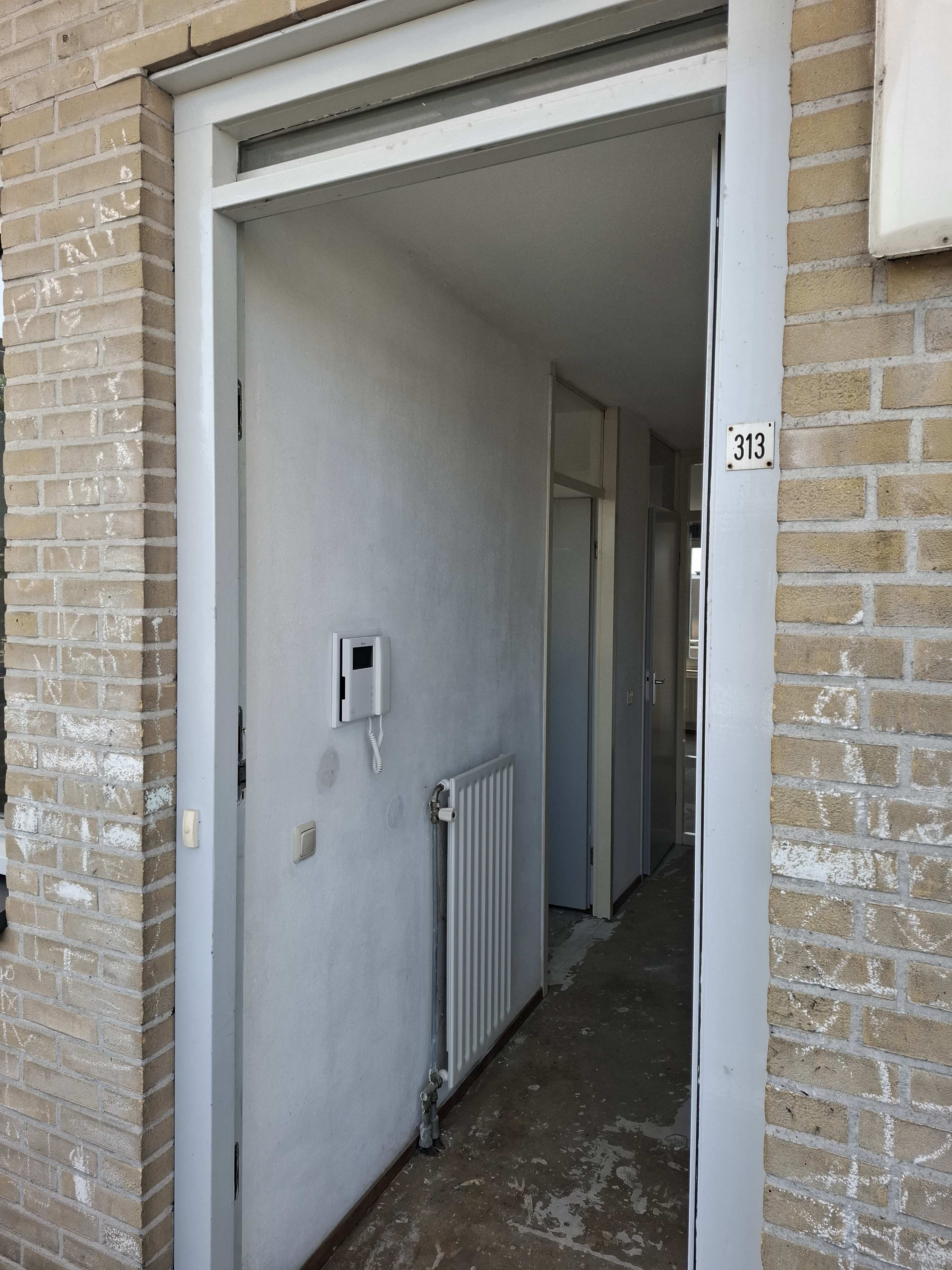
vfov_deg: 73.9
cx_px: 476
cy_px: 635
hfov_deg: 58.9
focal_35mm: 23
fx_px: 843
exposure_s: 1/249
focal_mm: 5.54
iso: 50
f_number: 1.8
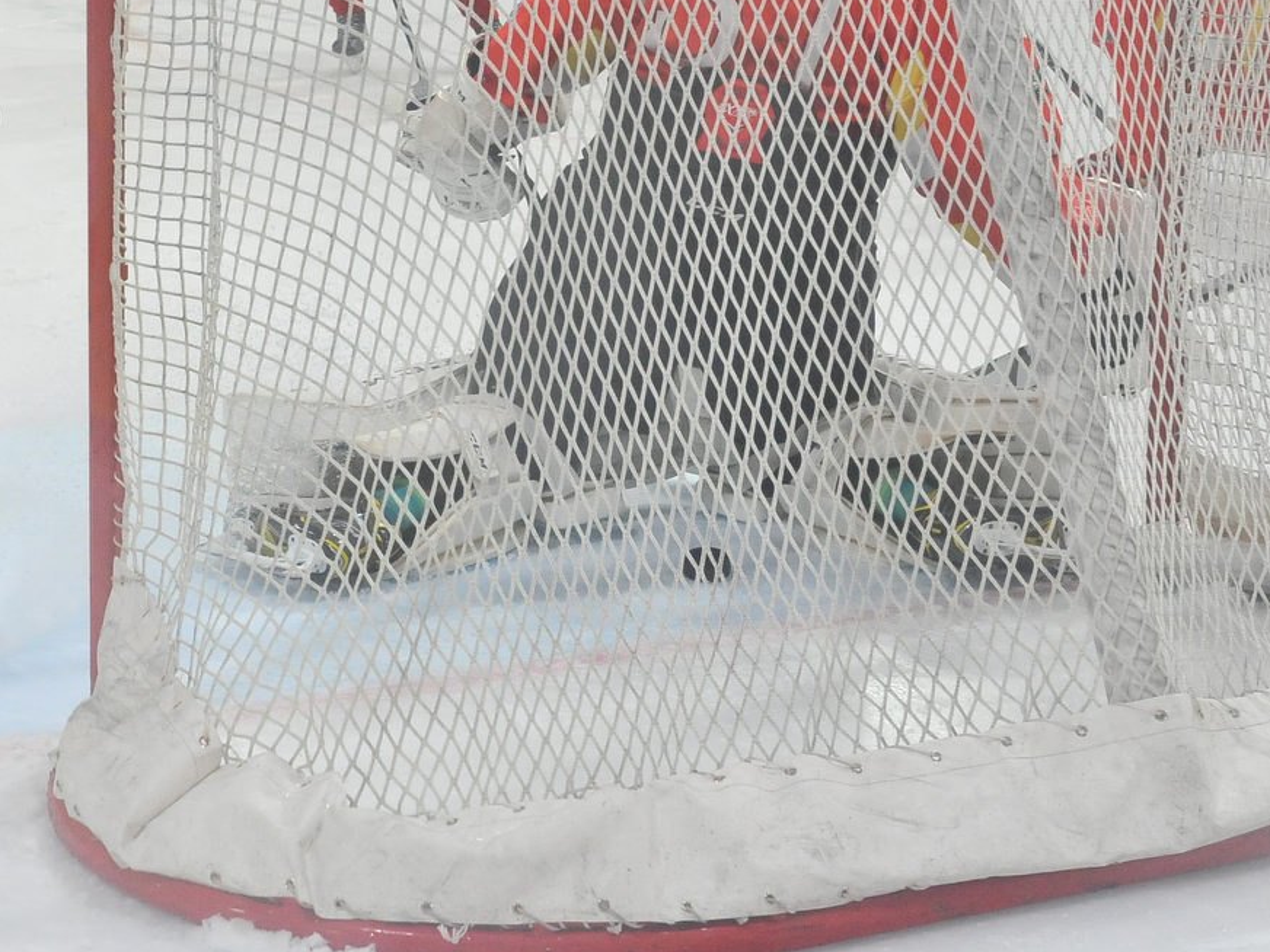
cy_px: 246
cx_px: 243
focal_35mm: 97
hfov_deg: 20.0
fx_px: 3559
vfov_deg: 15.2
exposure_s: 1/1000
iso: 4000
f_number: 6.3
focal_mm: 44
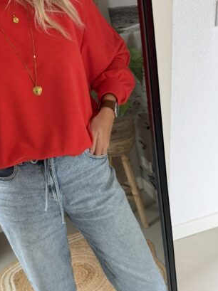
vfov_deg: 40.4
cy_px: 159
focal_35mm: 47
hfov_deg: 30.2
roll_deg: +13.7
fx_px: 395
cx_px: 47
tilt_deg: -41.5
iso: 320
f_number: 1.78
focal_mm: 6.76
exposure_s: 1/60
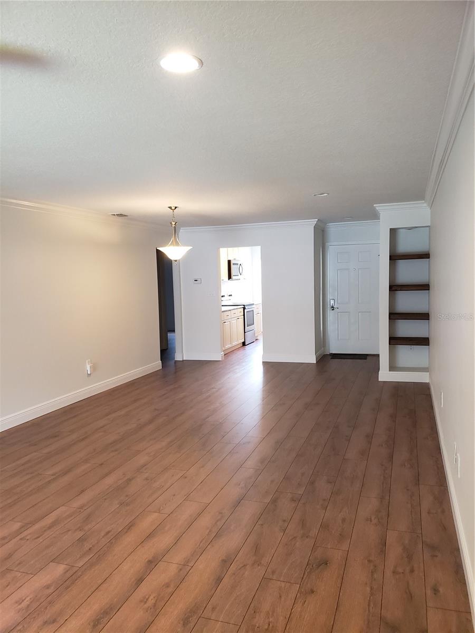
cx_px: 238
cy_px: 316
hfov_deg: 53.1
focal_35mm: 26
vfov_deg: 67.3
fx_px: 476
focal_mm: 4.3
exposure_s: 1/40
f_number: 2.4
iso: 250
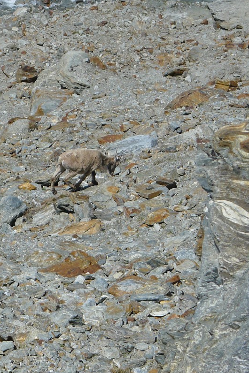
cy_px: 186
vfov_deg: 11.4
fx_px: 1878
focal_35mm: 181
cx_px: 44
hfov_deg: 7.6
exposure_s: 1/800
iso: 80
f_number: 4.5
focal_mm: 19.2
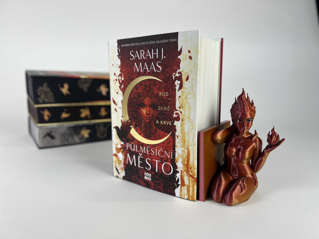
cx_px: 160
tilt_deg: -9.9
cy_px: 120
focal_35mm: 26
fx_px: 240
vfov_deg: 53.1
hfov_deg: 67.3
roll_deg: -0.7
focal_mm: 5.7
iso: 64
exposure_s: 1/100
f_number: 1.5
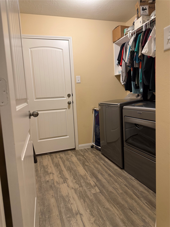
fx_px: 157
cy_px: 114
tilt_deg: -5.7
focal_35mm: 24
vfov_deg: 71.6
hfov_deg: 56.8
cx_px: 85
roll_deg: +3.1
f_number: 1.78
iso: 160
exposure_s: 1/60
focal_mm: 6.76
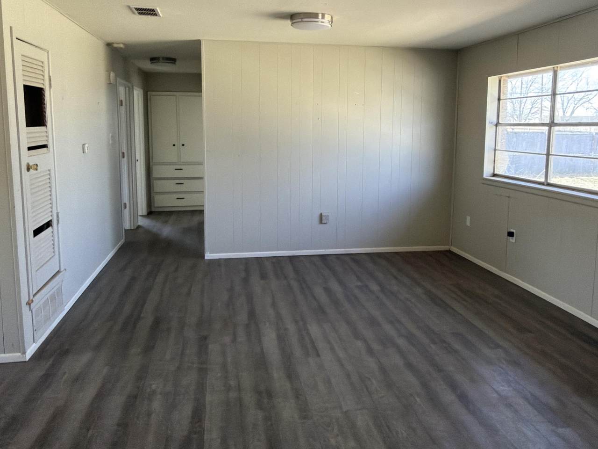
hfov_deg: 69.4
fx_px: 432
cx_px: 299
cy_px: 224
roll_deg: +0.6
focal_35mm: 25
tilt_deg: -8.5
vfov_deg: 54.9
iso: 200
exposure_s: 1/121
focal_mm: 2.22
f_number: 2.2
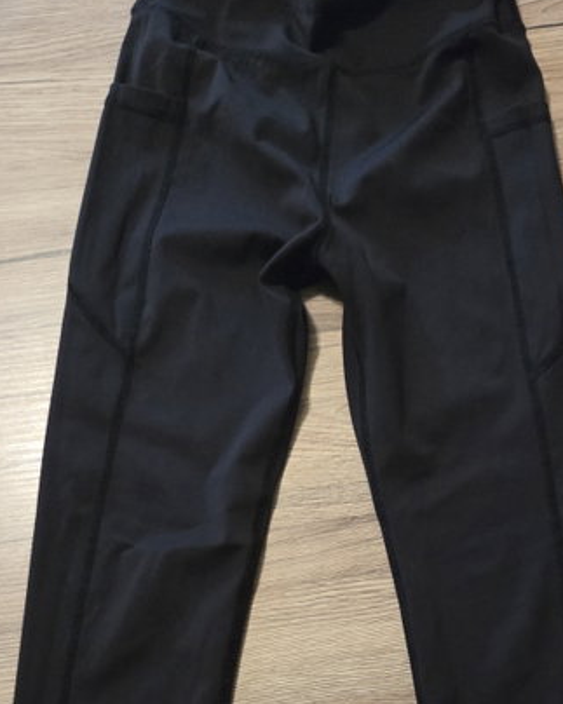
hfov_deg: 32.5
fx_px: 958
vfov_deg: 39.0
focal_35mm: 46
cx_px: 368
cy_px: 546
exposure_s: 1/101
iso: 2500
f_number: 1.8
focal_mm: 5.4
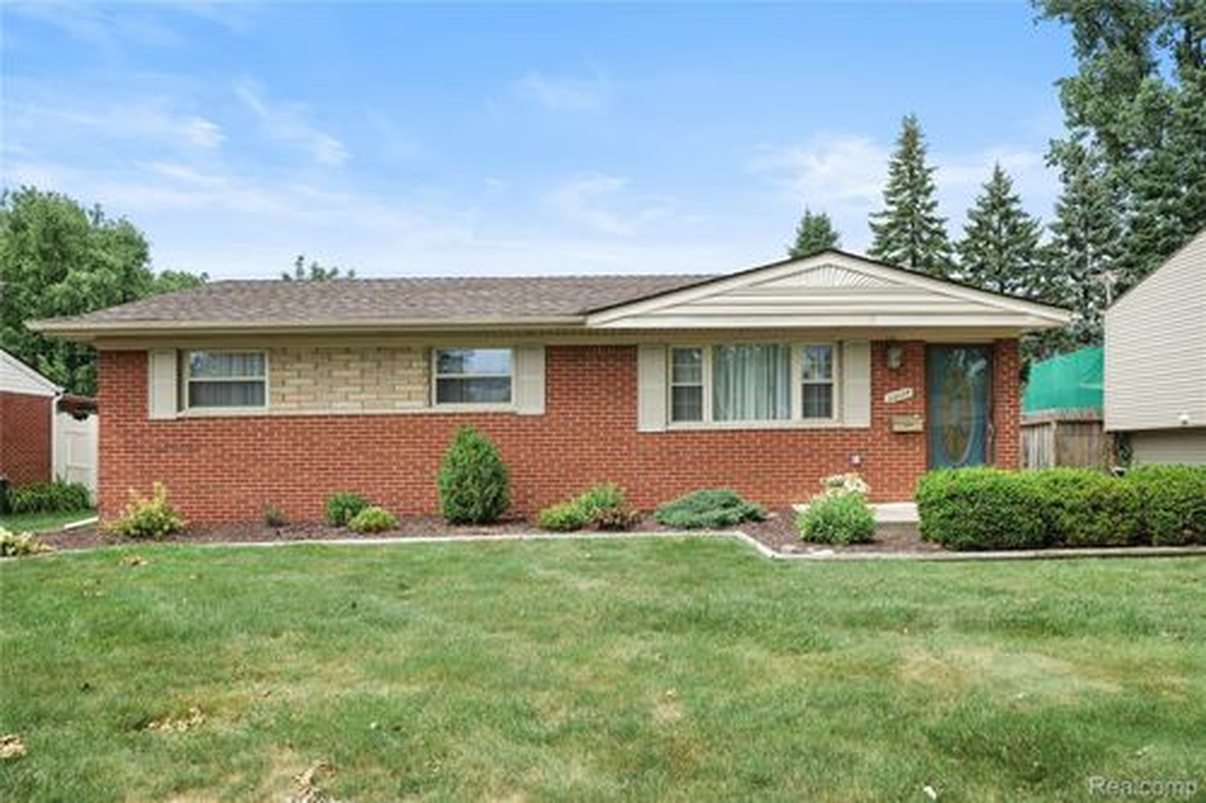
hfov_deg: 71.5
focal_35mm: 25
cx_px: 603
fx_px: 837
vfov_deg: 51.3
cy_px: 402
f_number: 7.1
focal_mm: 25
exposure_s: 1/100
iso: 100
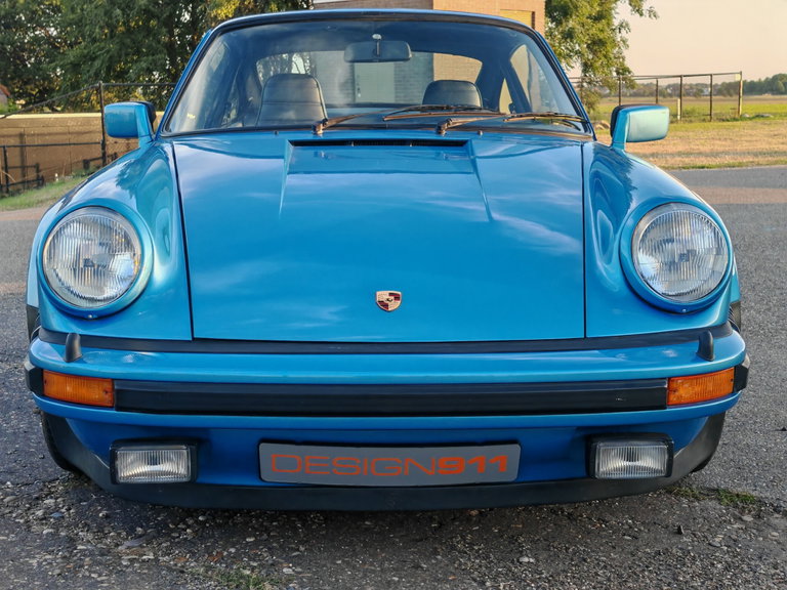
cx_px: 394
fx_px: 1182
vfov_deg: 28.0
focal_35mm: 52
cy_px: 295
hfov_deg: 36.8
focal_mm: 5.4
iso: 50
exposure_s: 1/270
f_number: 1.6
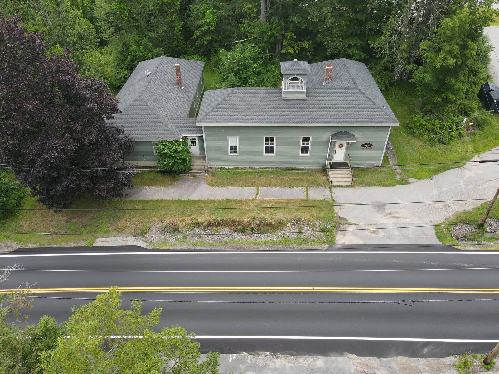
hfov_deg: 71.6
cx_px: 250
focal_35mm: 24
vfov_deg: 56.8
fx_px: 346
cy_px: 187
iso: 100
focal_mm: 4.5
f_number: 2.8
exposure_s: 1/160
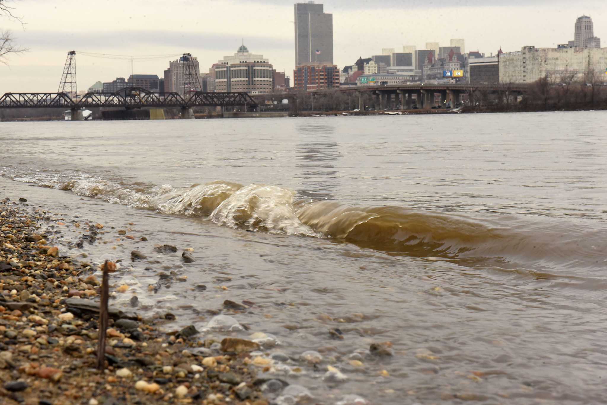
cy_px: 202
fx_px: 1113
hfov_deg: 30.5
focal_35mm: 66
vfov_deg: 20.6
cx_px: 304
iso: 2500
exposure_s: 1/125
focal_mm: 66
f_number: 22
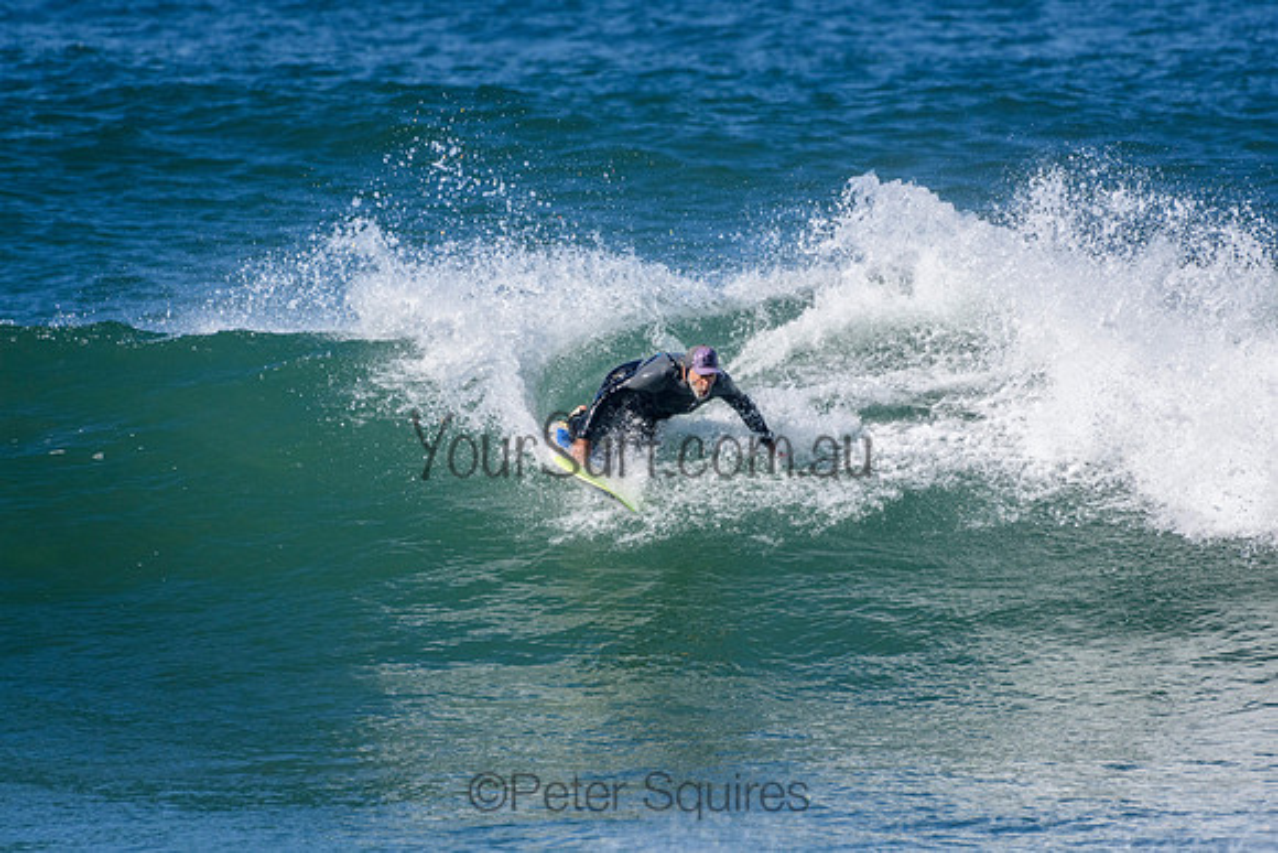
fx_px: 26634
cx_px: 639
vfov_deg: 1.8
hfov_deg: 2.7
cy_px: 426
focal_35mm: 750
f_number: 5.6
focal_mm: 500
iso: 640
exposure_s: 1/4000
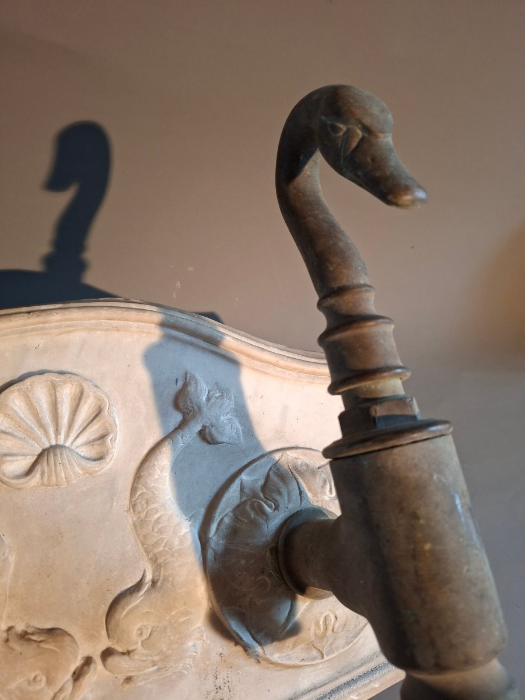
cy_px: 350
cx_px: 262
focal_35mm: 23
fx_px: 465
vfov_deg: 73.9
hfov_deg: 58.9
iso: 400
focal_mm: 5.54
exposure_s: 1/33
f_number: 1.8
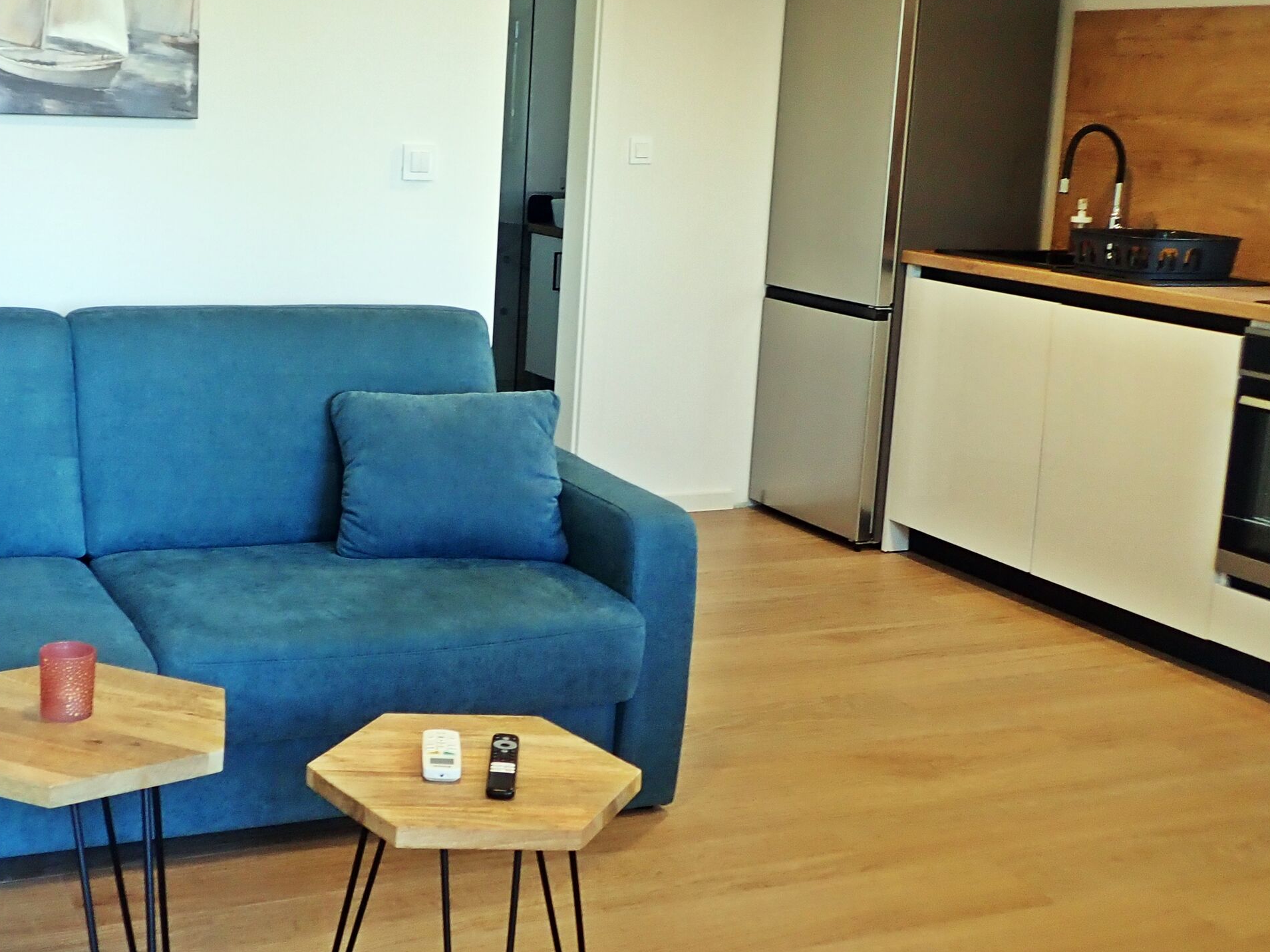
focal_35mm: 44
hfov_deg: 42.2
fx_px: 1614
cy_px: 390
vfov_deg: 32.8
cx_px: 400
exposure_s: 1/60
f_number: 2.3
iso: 160
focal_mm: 5.5
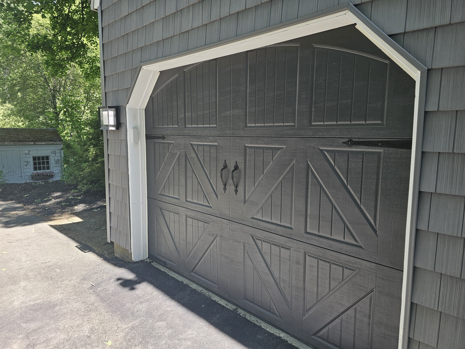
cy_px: 174
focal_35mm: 23
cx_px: 232
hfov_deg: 73.9
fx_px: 309
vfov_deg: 58.9
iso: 32
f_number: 1.7
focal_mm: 6.3
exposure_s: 1/180
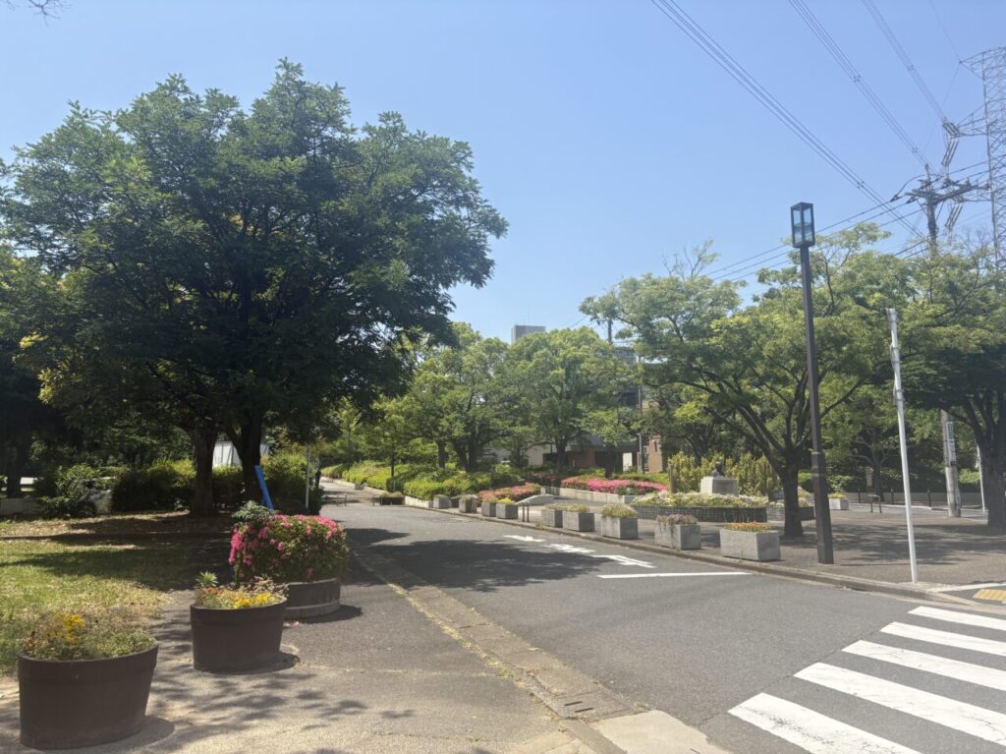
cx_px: 503
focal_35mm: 26
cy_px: 377
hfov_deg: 67.3
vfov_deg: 53.0
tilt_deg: +10.2
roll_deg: +0.6
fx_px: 755
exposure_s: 1/2639
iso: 50
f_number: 1.6
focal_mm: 5.96
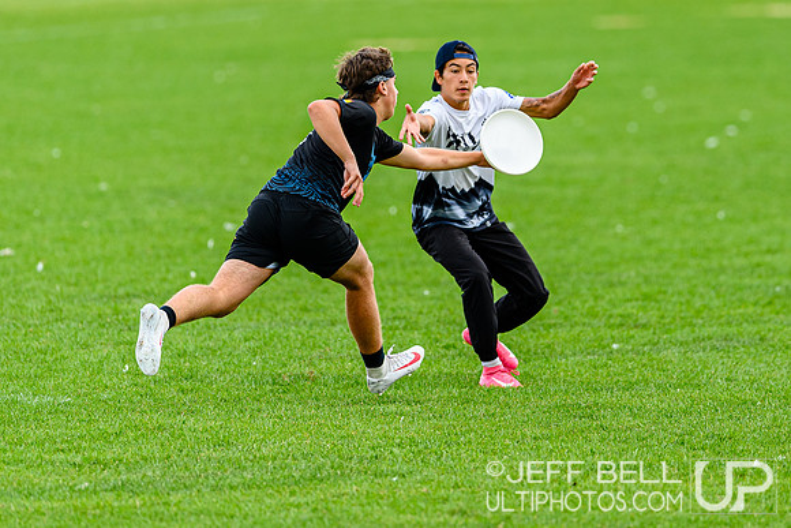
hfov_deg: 2.8
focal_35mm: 735
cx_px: 521
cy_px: 151
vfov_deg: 1.9
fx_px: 16154
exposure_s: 1/1250
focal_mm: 400
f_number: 3.2
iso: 450
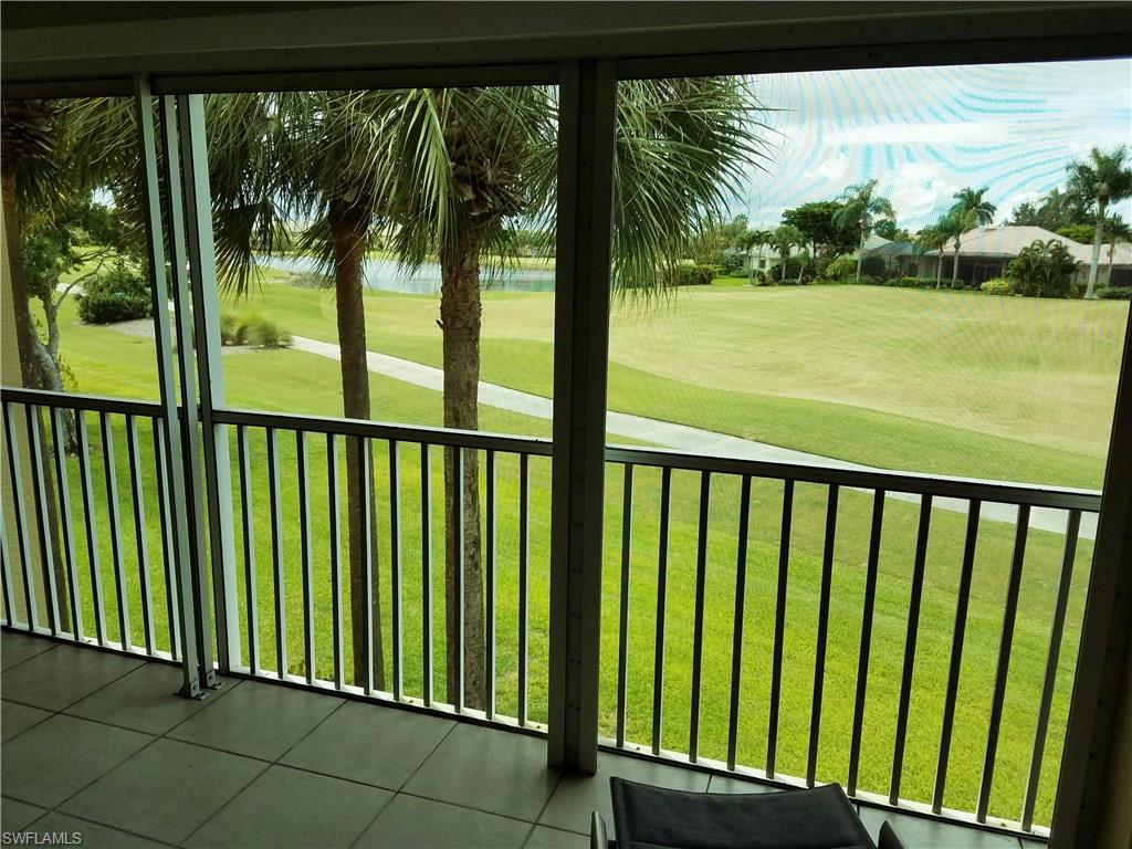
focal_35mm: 26
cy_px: 424
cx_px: 566
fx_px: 850
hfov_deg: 67.3
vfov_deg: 53.1
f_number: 1.7
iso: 40
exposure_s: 1/750
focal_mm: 4.2
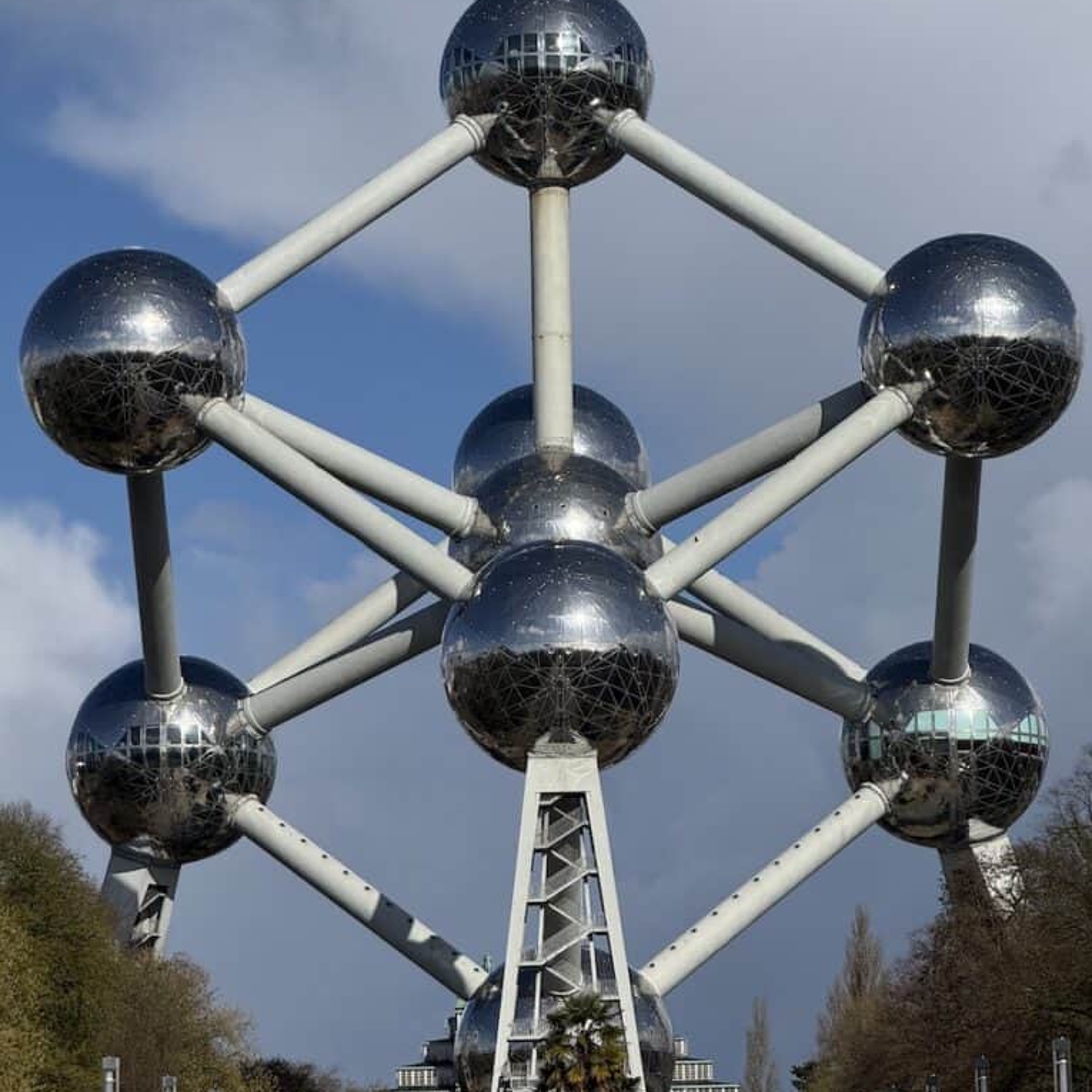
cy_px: 528
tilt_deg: +8.3
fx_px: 5068
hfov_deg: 12.3
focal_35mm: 142
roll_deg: +0.8
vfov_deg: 12.3
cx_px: 547
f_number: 2.8
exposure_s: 1/4975
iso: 50
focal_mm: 15.66
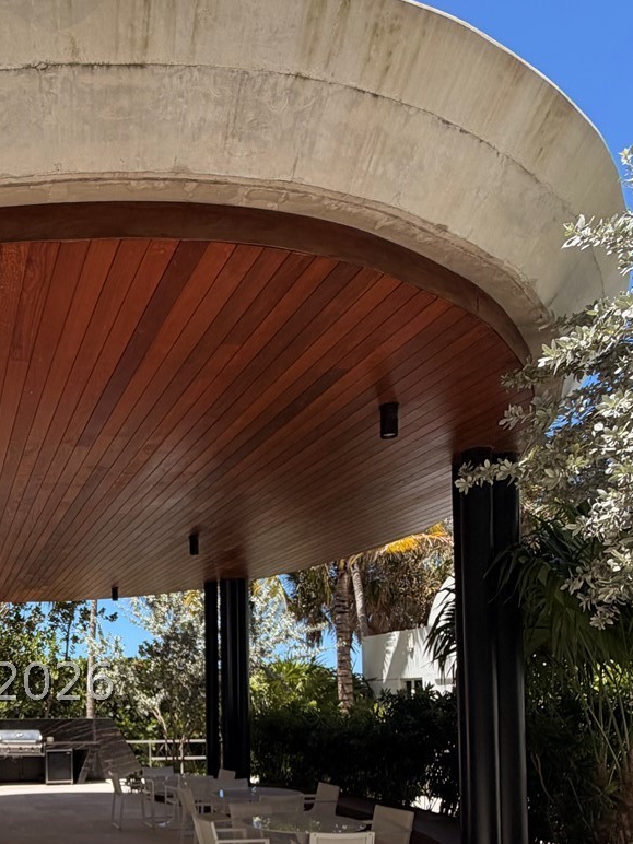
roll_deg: +0.3
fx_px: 707
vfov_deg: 56.9
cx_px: 50
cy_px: 682
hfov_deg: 43.6
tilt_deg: +2.5
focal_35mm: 29
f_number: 2.2
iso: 20
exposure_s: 1/970
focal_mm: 2.22
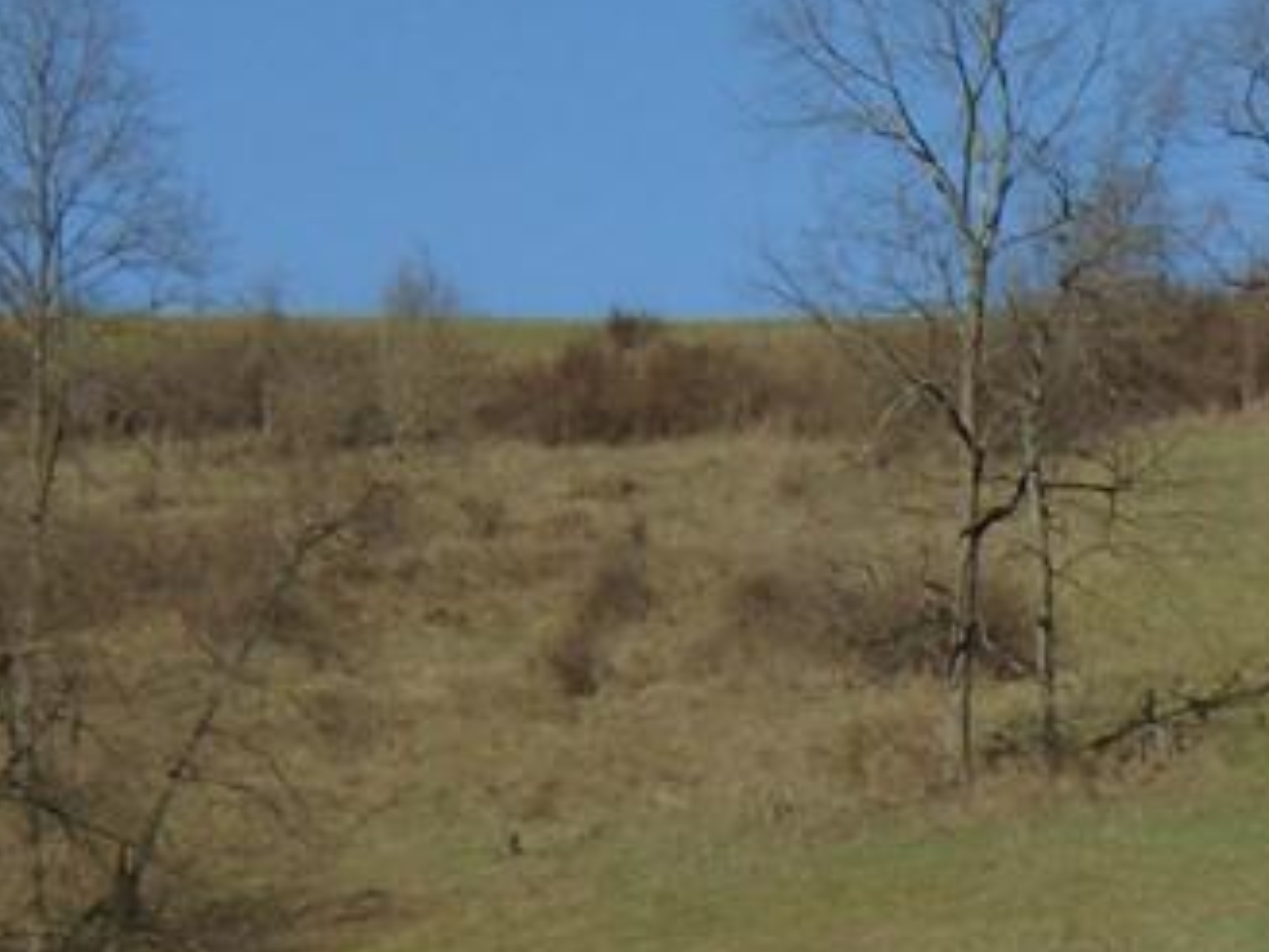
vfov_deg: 4.4
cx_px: 1575
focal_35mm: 340
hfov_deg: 5.8
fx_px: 12464
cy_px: 1277
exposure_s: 1/500
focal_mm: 19.3
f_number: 5.8
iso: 100
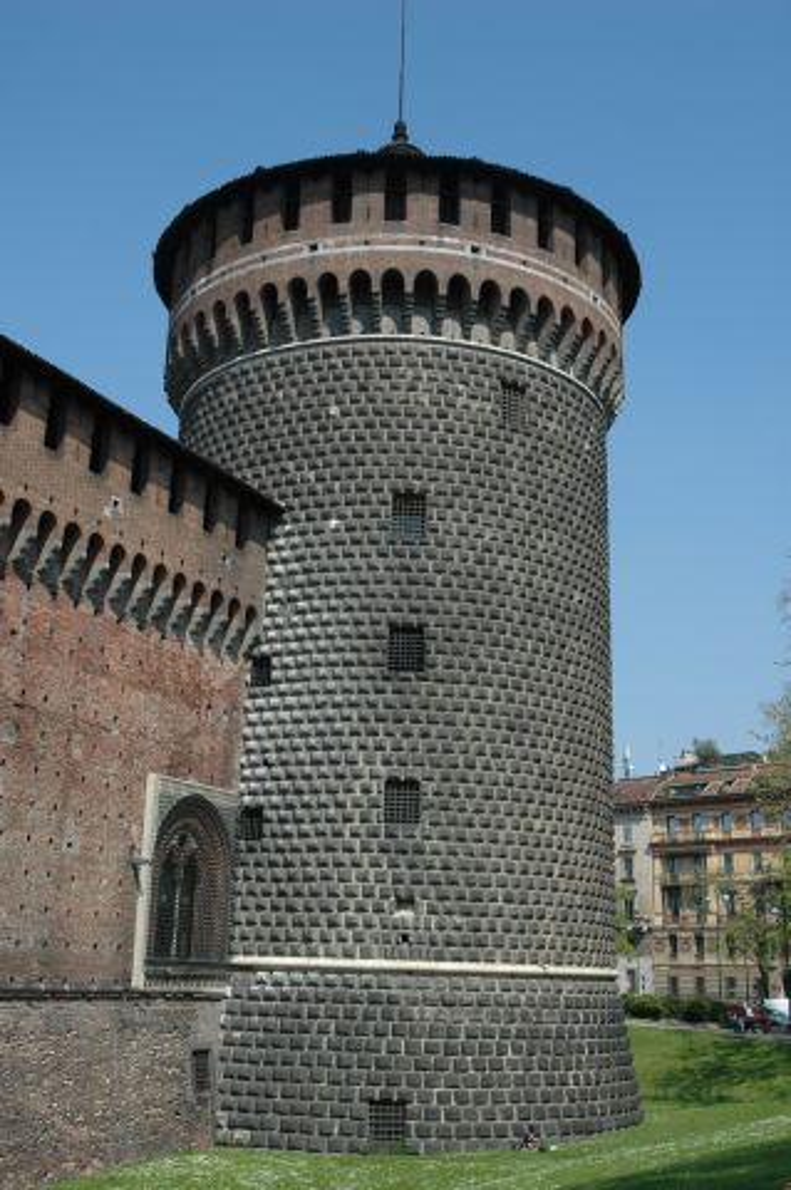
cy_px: 595
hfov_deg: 32.9
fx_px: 1338
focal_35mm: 40
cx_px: 396
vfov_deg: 48.0
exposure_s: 1/160
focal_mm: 27
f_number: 13
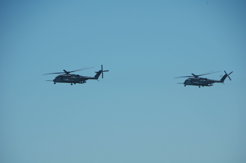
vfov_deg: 5.4
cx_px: 123
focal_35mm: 255
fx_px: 1741
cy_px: 82
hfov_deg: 8.1
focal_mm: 170
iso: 200
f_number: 7.1
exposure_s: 1/800
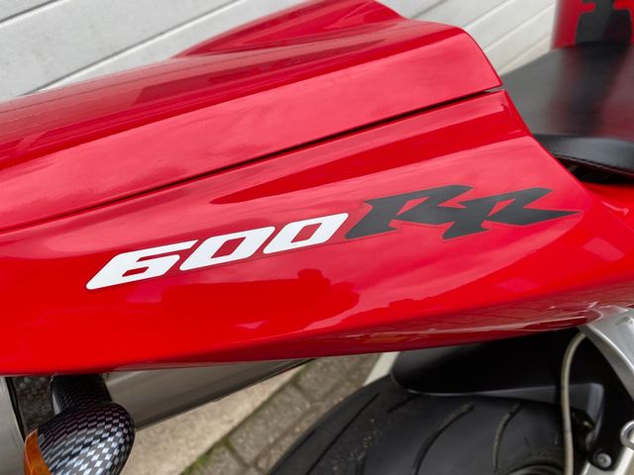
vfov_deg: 53.1
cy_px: 238
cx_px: 317
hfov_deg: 67.3
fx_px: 476
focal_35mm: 26
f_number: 1.8
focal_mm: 4.25
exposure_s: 1/447
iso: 32
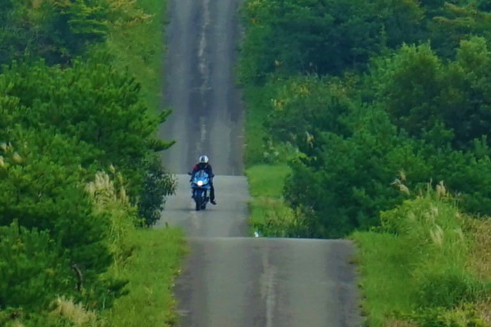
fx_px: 1432
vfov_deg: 13.0
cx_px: 246
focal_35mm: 105
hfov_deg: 19.5
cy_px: 164
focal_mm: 105
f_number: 7.1
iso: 100
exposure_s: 1/200
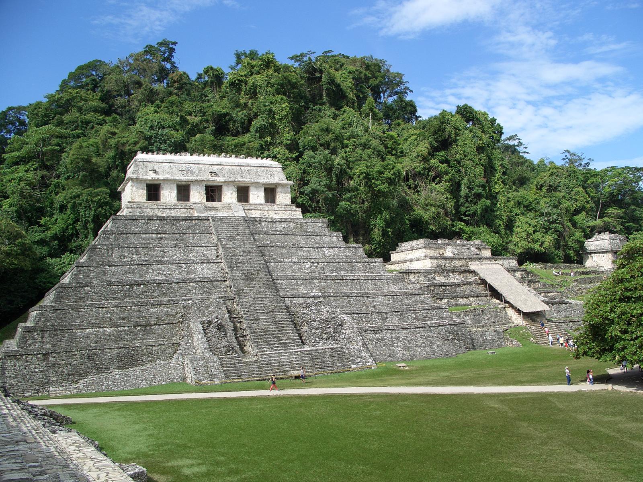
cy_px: 241
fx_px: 613
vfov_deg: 42.9
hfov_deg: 55.4
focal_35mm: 33
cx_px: 322
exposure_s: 1/400
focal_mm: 7.1
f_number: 4
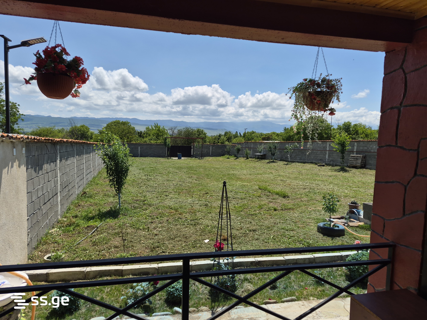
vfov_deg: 58.9
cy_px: 160
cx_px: 214
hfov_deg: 73.9
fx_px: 284
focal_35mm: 23
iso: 80
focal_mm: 5.4
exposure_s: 1/7696
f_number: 1.8
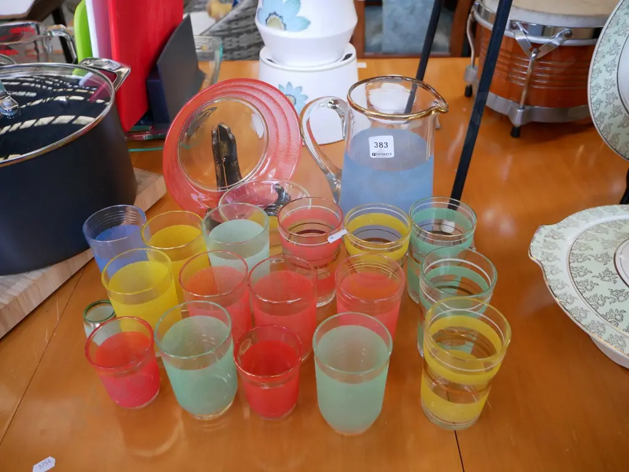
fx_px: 545
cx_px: 314
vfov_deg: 46.8
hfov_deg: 60.0
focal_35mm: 30
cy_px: 236
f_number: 4
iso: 500
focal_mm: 15
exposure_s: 1/60
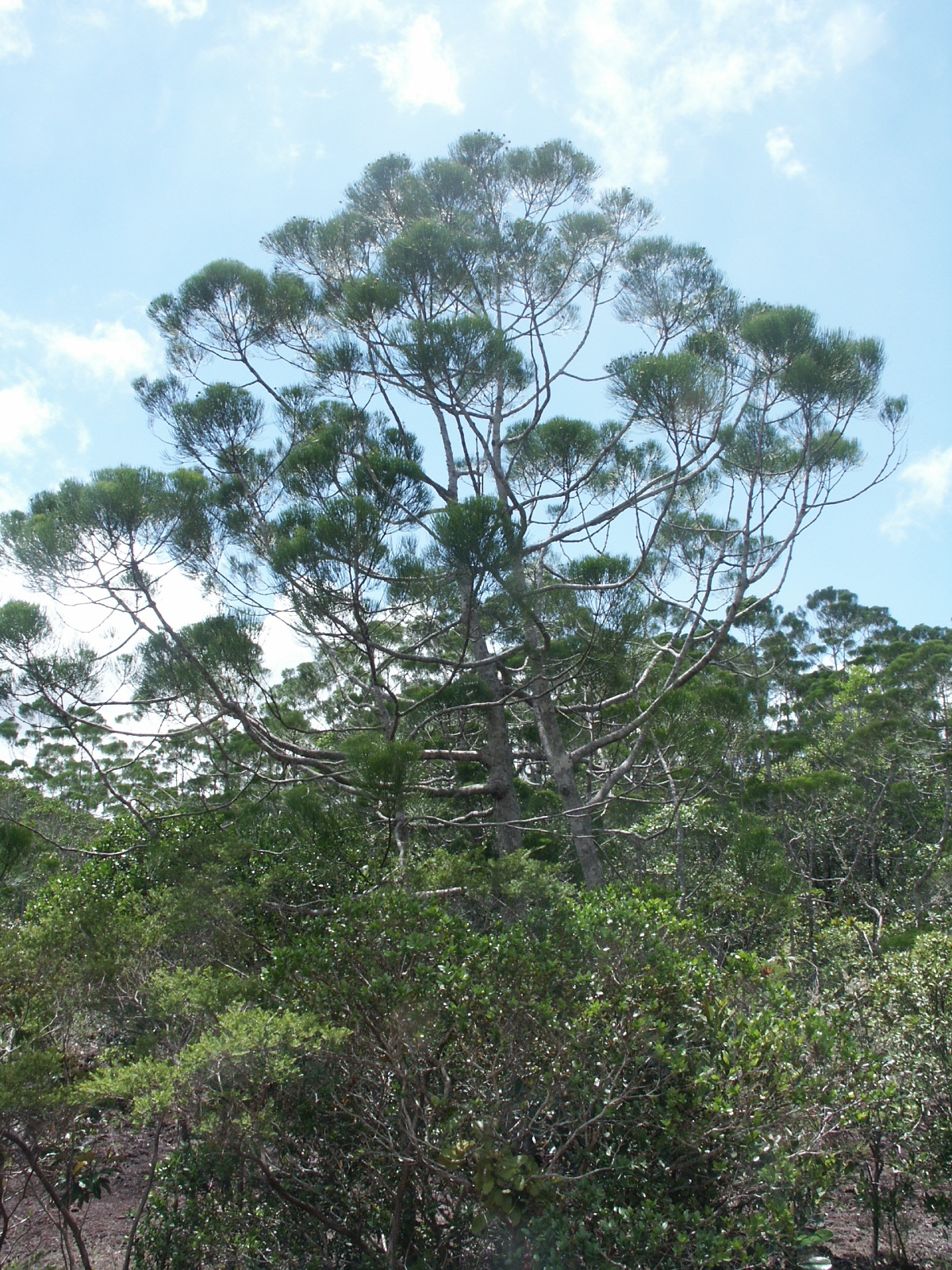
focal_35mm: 30
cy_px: 635
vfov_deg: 60.0
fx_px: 1100
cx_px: 476
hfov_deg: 46.8
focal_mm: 7.71
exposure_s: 1/250
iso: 100
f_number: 6.7
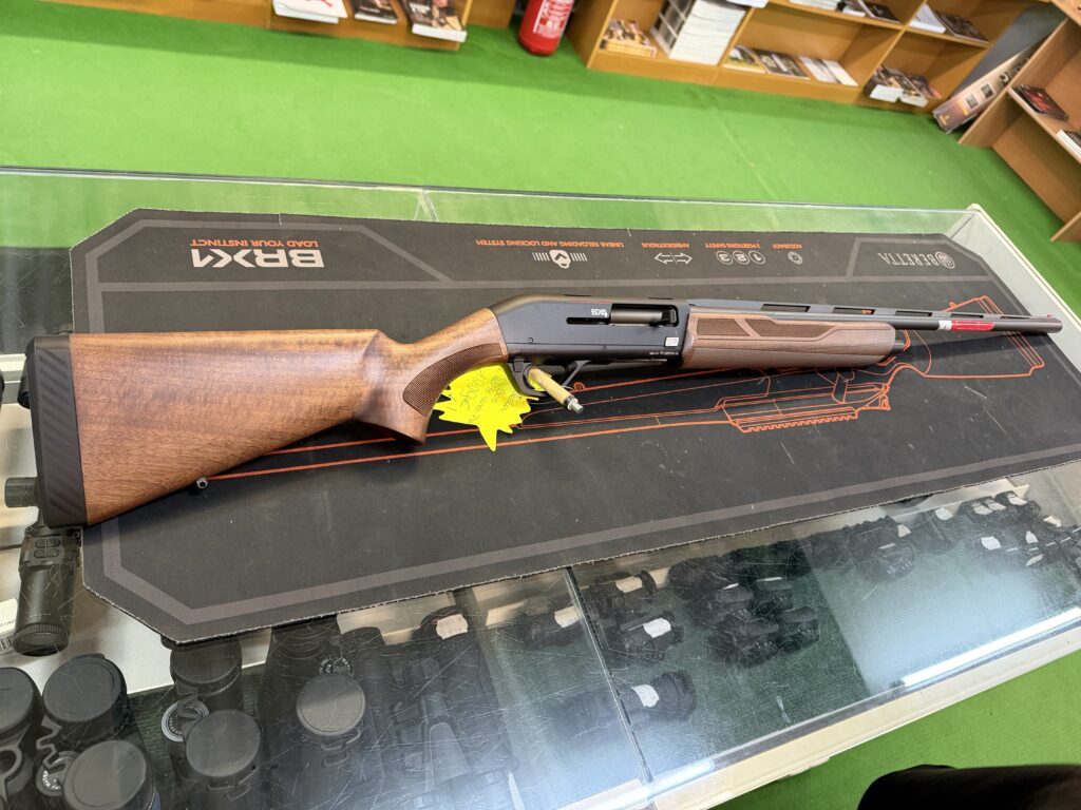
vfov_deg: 56.8
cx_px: 540
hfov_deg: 71.6
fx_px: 749
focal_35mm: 24
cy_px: 405
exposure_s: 1/50
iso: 320
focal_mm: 6.76
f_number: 1.78
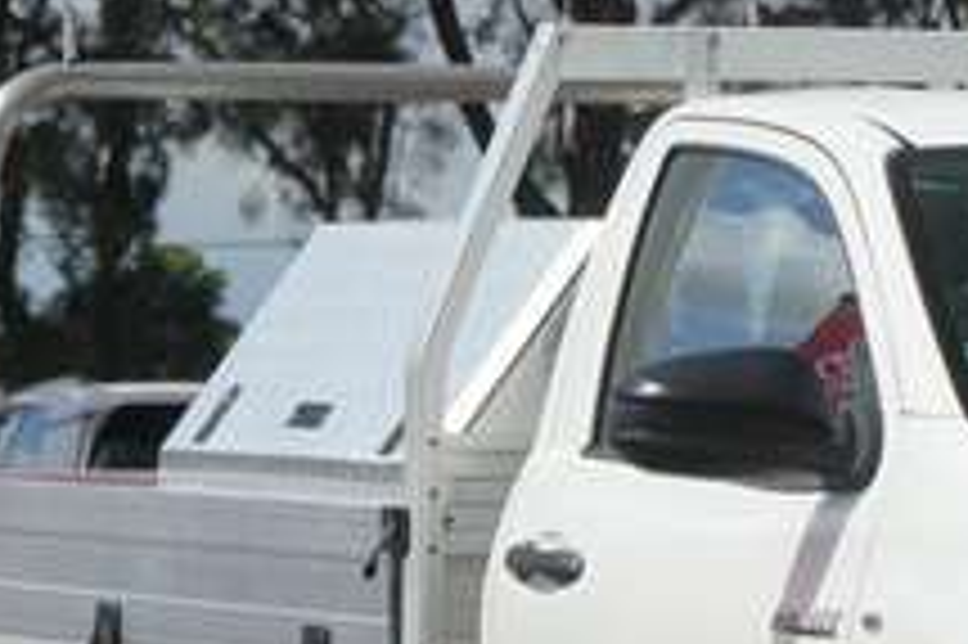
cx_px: 1157
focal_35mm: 310
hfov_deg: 6.6
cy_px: 667
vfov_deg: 4.4
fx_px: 8329
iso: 800
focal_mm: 74
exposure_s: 1/2500
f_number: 7.1
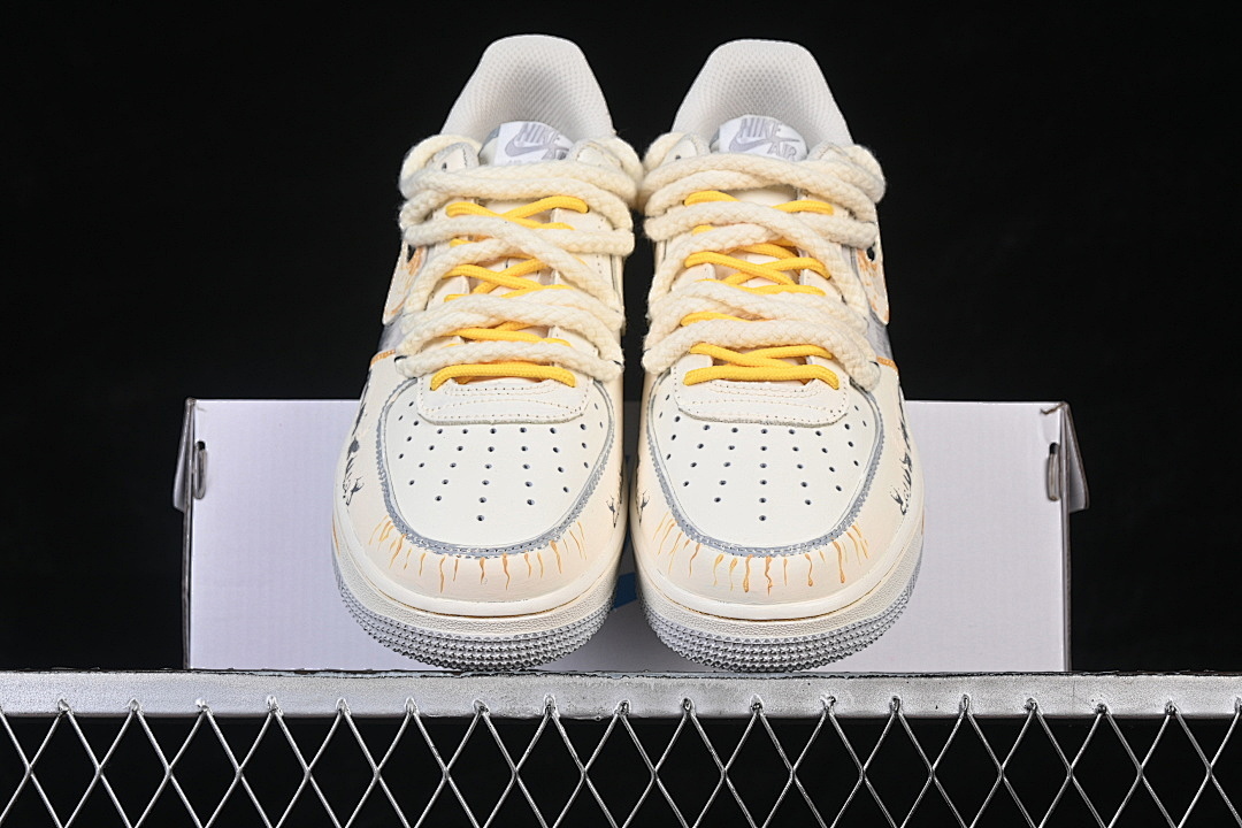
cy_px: 414
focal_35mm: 75
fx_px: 2587
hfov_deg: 27.0
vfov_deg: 18.2
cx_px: 621
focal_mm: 50
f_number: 8
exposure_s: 1/80
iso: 160
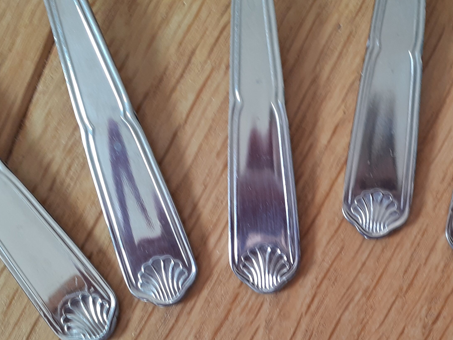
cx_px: 349
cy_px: 254
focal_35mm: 51
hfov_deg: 36.5
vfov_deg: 28.2
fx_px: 667
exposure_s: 1/50
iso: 50
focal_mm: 3.6
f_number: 1.9
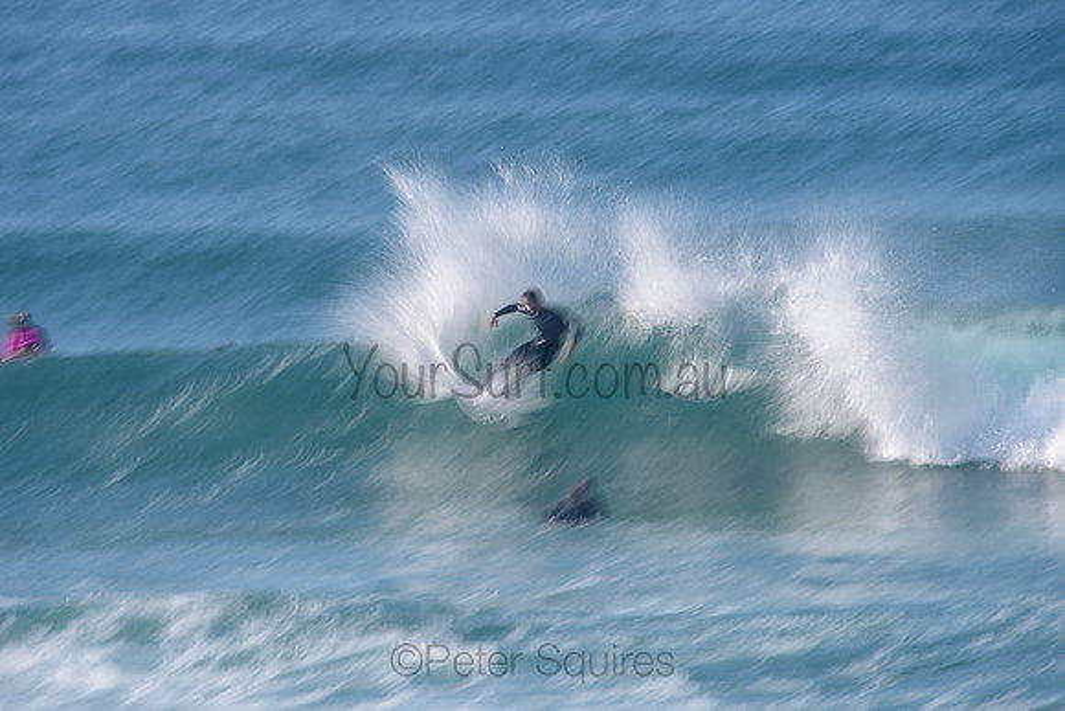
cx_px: 532
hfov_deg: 4.1
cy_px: 356
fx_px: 14794
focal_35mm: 500
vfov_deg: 2.8
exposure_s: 1/13
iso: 31
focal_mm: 500
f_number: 13
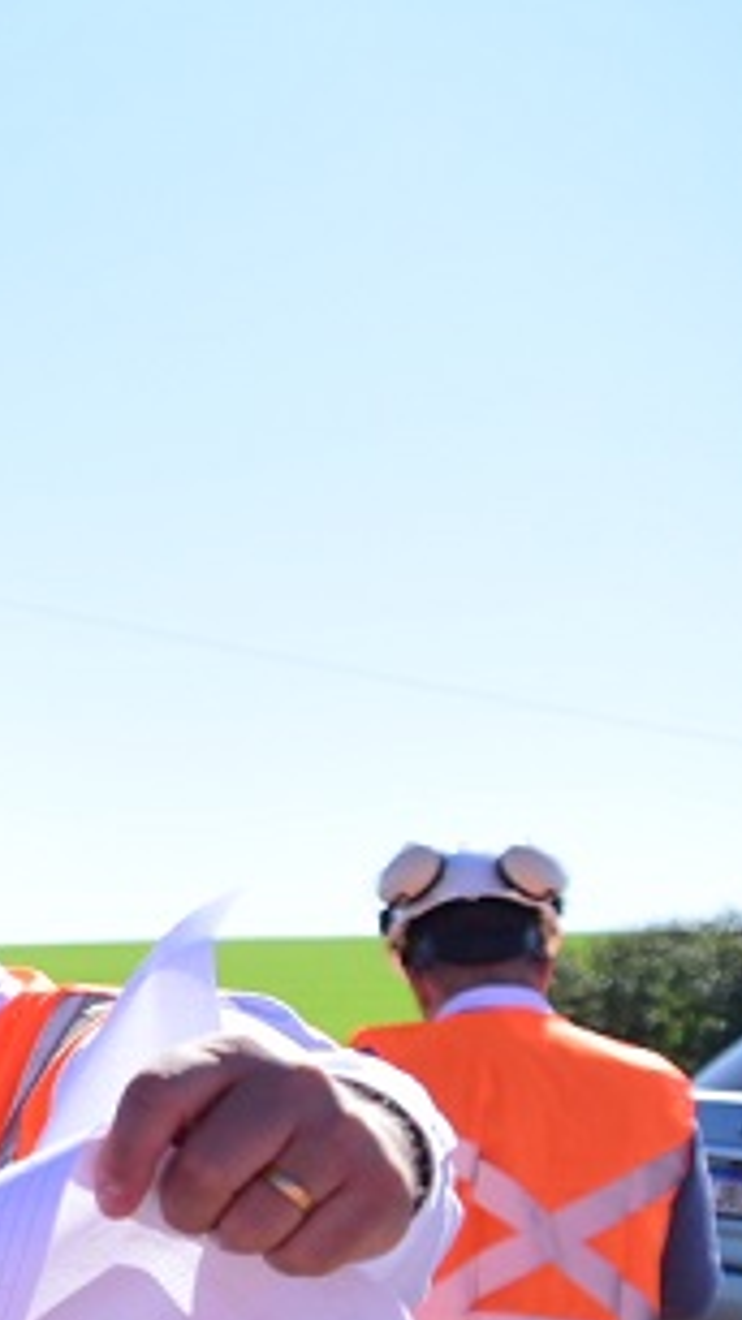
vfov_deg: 25.1
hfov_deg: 11.2
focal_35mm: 82
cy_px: 1208
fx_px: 2870
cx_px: -1247
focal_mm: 24
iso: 160
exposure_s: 1/1000
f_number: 4
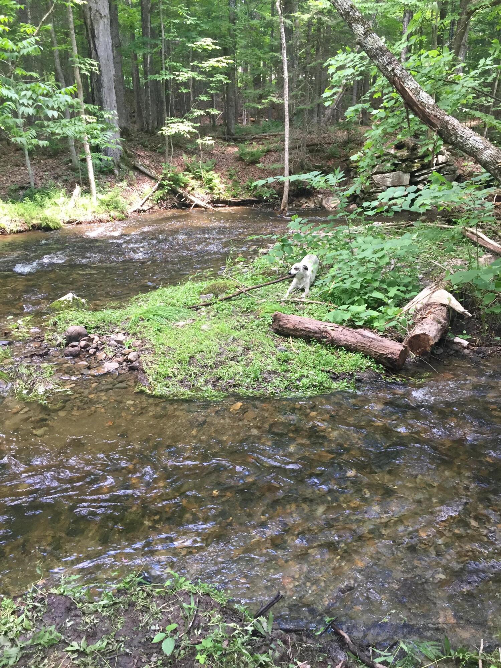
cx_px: 250
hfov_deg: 48.2
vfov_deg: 61.7
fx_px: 560
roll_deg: +1.3
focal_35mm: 29
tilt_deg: -18.6
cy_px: 334
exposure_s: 1/30
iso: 40
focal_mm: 4.15
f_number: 2.2
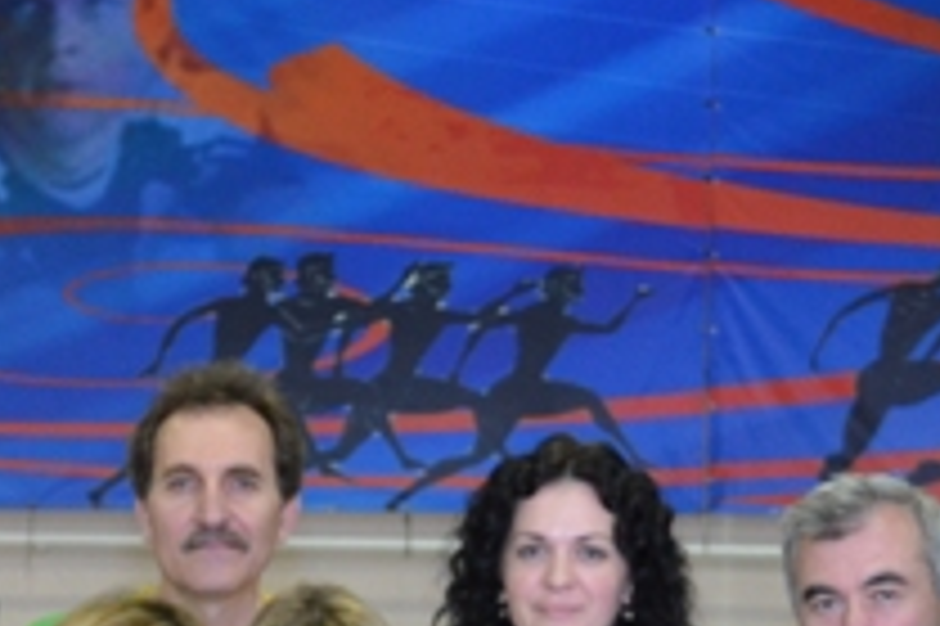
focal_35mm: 135
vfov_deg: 9.7
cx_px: 196
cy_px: 1112
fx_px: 3522
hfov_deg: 15.1
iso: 1000
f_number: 4
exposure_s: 1/60
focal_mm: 24
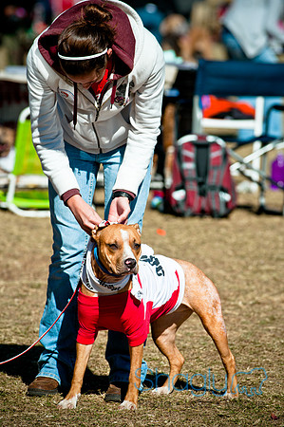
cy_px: 214
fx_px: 3558
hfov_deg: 4.6
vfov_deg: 6.9
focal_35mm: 300
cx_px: 142
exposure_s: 1/2000
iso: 200
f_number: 5
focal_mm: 200
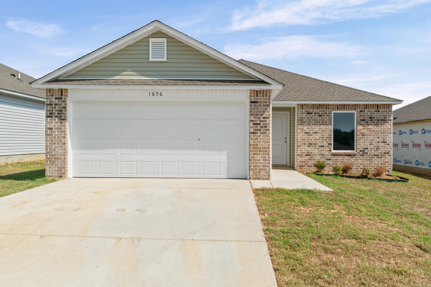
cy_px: 144
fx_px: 323
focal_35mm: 27
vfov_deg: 47.9
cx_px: 216
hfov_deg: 67.4
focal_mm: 18
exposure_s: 1/250
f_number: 9
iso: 250
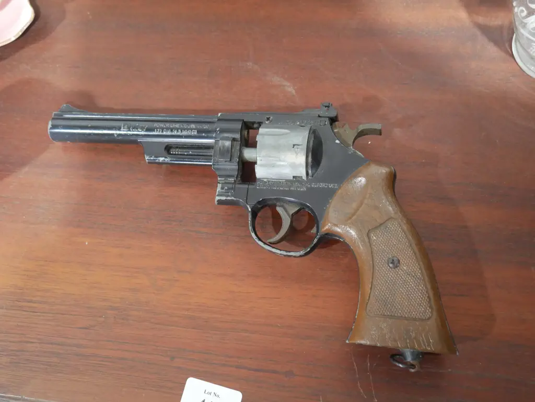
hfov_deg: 51.3
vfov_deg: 39.7
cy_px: 201
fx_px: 557
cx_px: 268
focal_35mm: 36
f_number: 4
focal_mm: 18
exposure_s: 1/60
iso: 2500
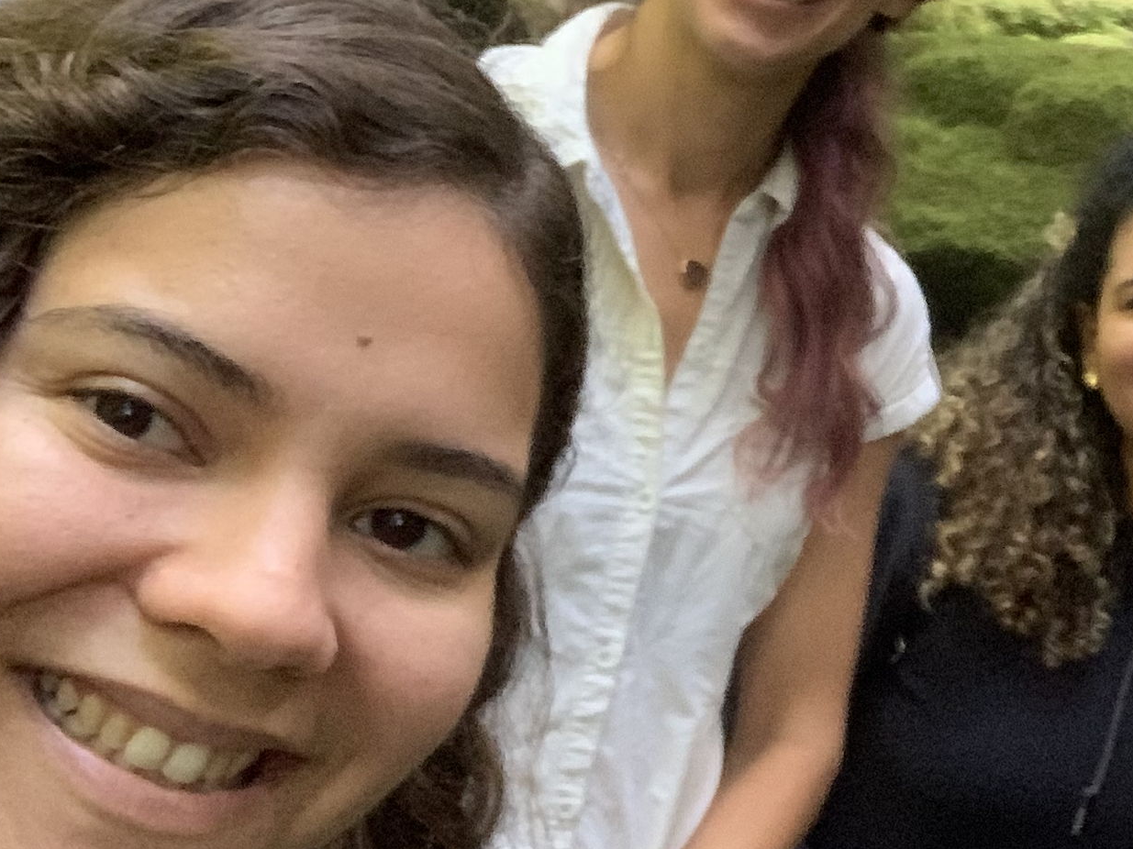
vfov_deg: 18.4
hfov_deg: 22.9
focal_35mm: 80
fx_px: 2618
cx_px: 1257
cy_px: 459
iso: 320
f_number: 2.2
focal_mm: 2.87
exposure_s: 1/31
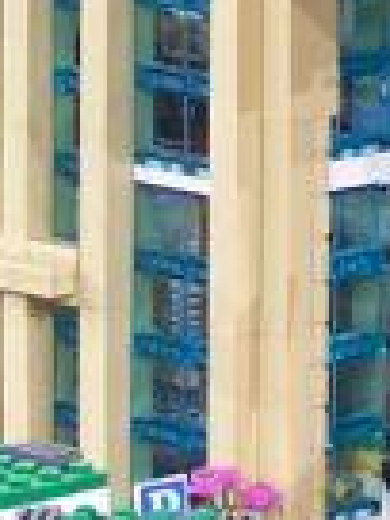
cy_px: -321
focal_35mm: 618
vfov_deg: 3.2
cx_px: 336
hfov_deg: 2.4
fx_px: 9284
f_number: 3.2
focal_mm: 13.7
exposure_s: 1/6
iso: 80
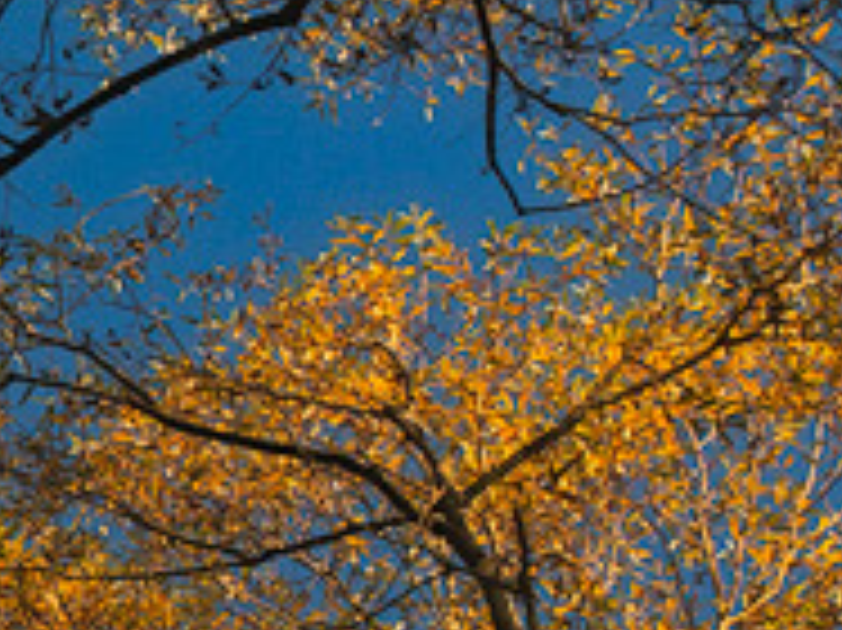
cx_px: -797
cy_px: 655
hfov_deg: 8.7
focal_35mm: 216
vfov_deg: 6.8
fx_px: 5251
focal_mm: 35
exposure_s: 1/800
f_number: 4
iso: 64
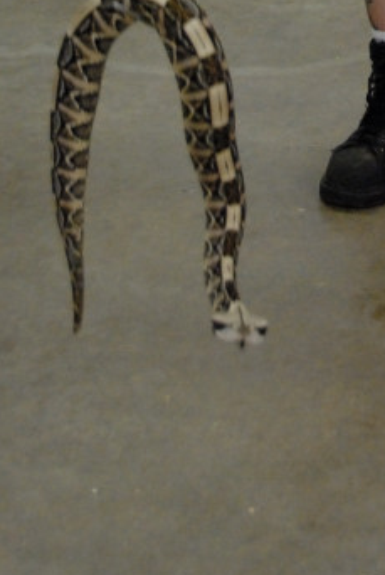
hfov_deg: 9.2
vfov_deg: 13.2
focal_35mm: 148
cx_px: 409
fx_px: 2373
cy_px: -217
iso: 1600
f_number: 4.2
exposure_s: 1/80
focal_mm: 35
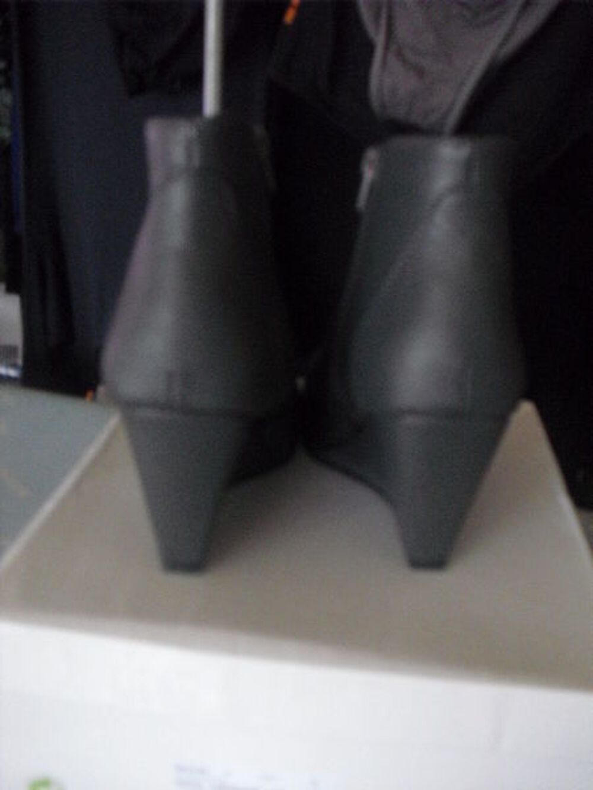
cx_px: 296
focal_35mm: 36
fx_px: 822
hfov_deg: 39.7
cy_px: 395
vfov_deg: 51.4
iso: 800
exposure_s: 1/8
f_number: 3.1
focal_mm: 6.3
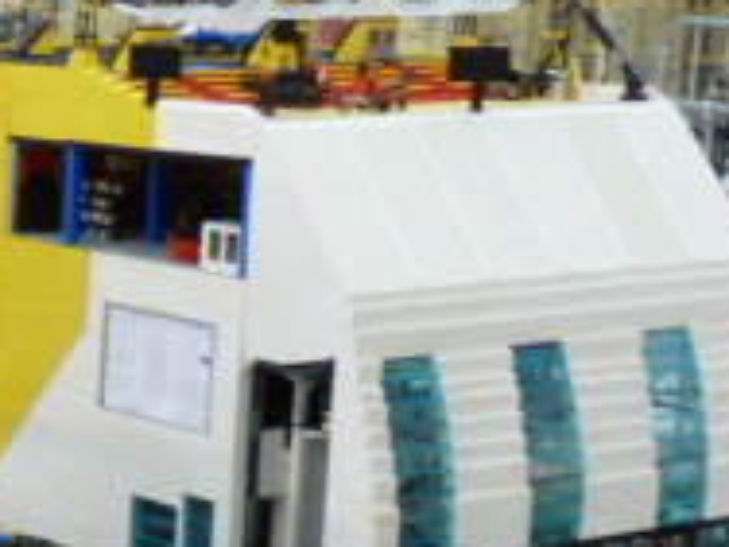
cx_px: -485
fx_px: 2654
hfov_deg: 14.2
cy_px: 535
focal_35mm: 126
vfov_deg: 11.7
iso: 400
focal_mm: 6.1
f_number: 3.6
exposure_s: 1/8
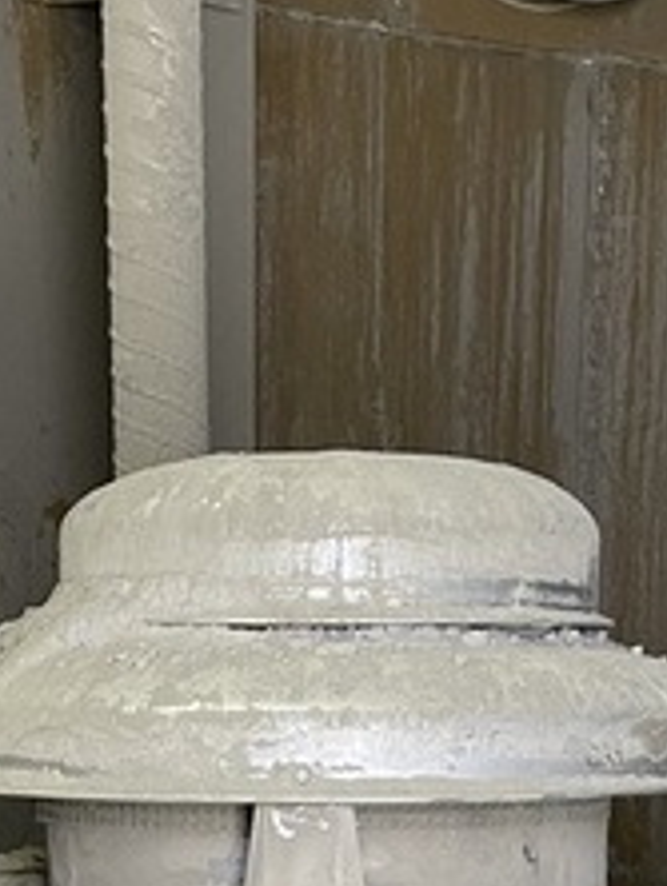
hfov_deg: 16.4
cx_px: 292
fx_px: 2308
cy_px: 1497
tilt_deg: -19.8
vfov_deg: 18.2
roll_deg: -0.3
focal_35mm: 90
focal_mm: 5.1
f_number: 1.6
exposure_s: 1/75
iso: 125
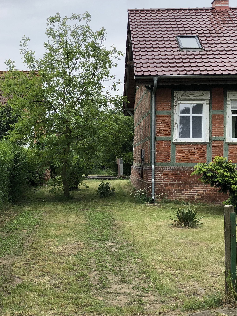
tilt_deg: -3.2
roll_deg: -0.9
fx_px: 438
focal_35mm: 48
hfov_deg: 30.0
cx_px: 71
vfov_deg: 39.6
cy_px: 169
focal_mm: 4
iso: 20
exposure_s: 1/600
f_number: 1.8
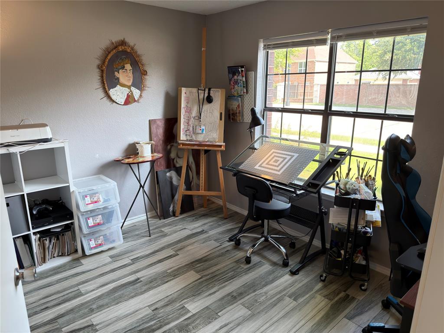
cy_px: 166
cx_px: 222
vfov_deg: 56.8
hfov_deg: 71.6
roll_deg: +0.4
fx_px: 308
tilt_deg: -15.5
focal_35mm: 24
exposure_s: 1/200
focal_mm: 6.76
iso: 125
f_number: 1.78
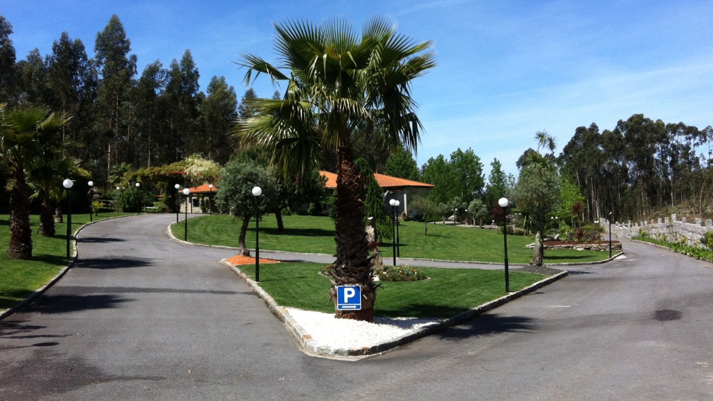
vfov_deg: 30.4
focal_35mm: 39
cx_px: 353
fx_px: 737
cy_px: 159
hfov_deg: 51.6
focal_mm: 3.85
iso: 80
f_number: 2.8
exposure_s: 1/1312
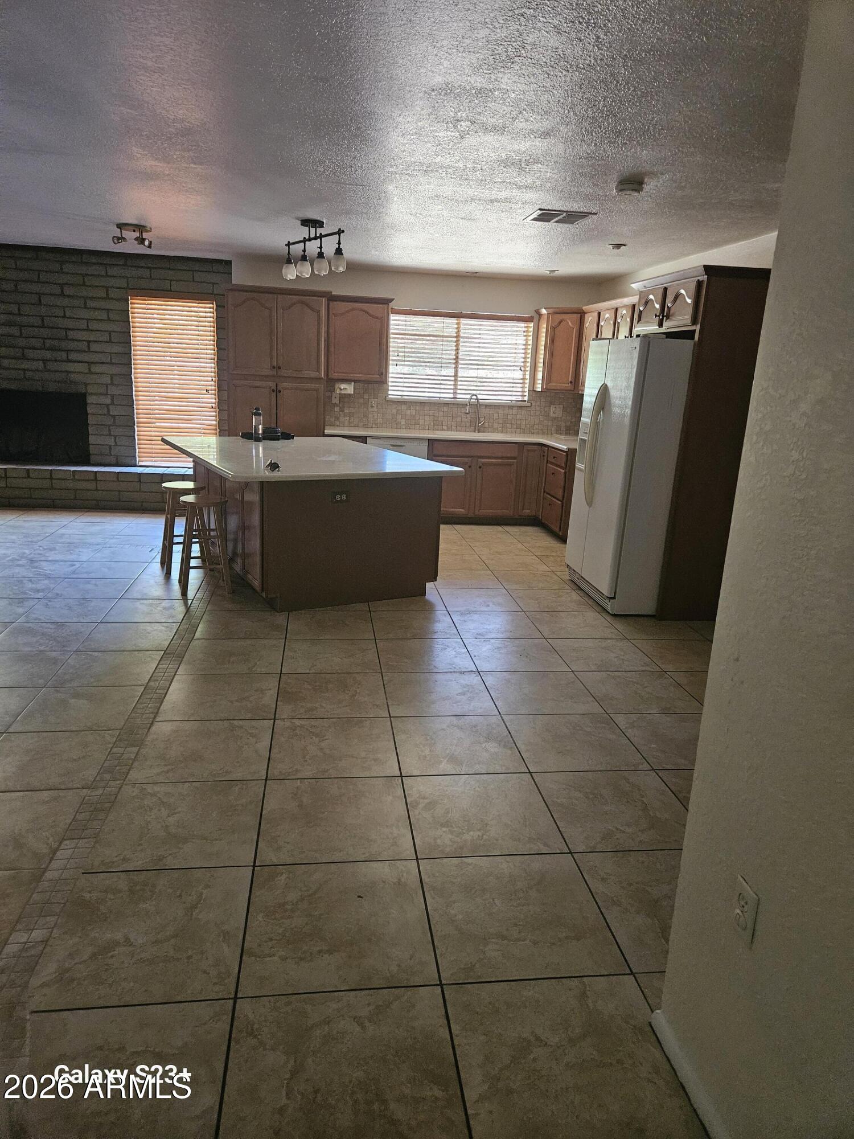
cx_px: 427
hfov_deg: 58.9
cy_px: 570
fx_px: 757
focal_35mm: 23
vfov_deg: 73.9
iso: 800
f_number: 1.8
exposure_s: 1/120
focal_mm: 5.4
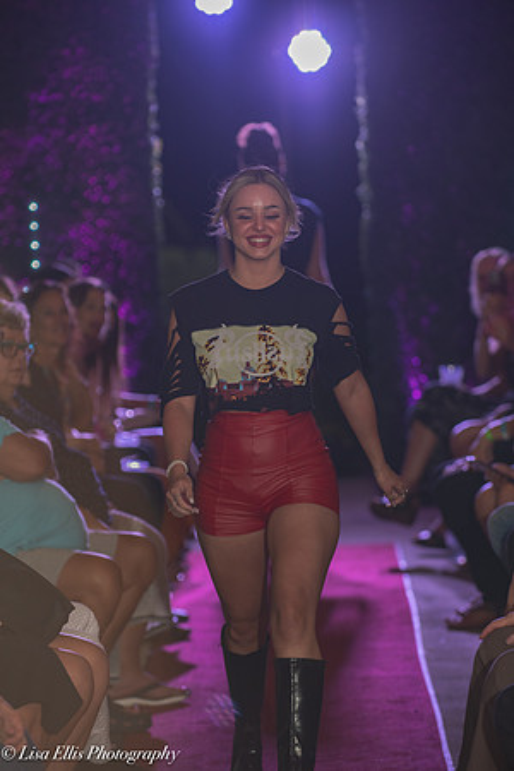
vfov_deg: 11.4
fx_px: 3855
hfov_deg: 7.6
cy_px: 386
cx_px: 257
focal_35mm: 180
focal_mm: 150
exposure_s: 1/250
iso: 800
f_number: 4.5
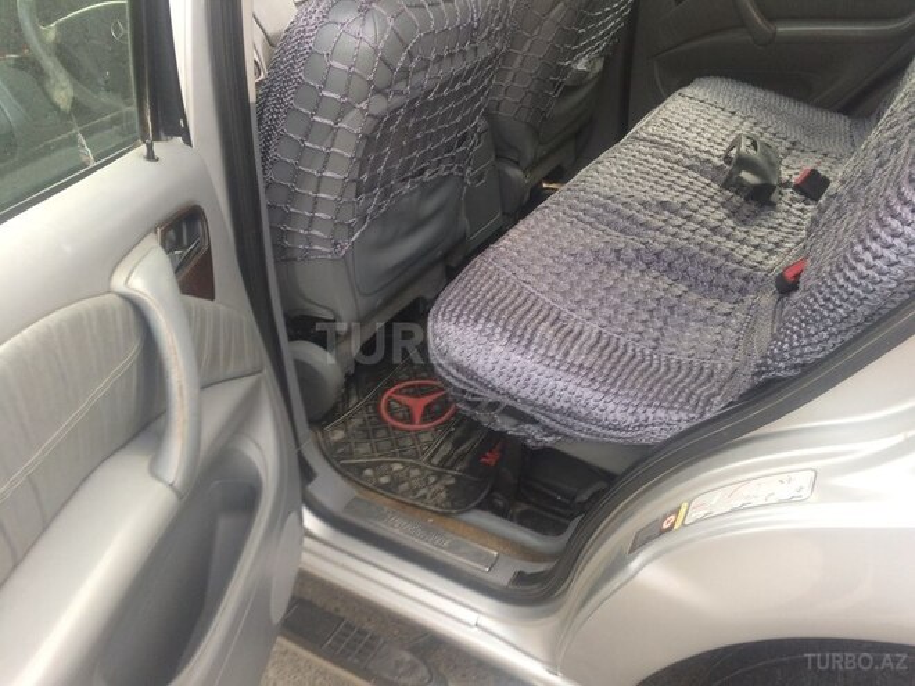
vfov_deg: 48.2
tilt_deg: -34.1
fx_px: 767
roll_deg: +6.2
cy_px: 343
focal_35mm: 29
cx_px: 458
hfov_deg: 61.7
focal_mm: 4.15
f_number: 2.2
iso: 32
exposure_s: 1/50
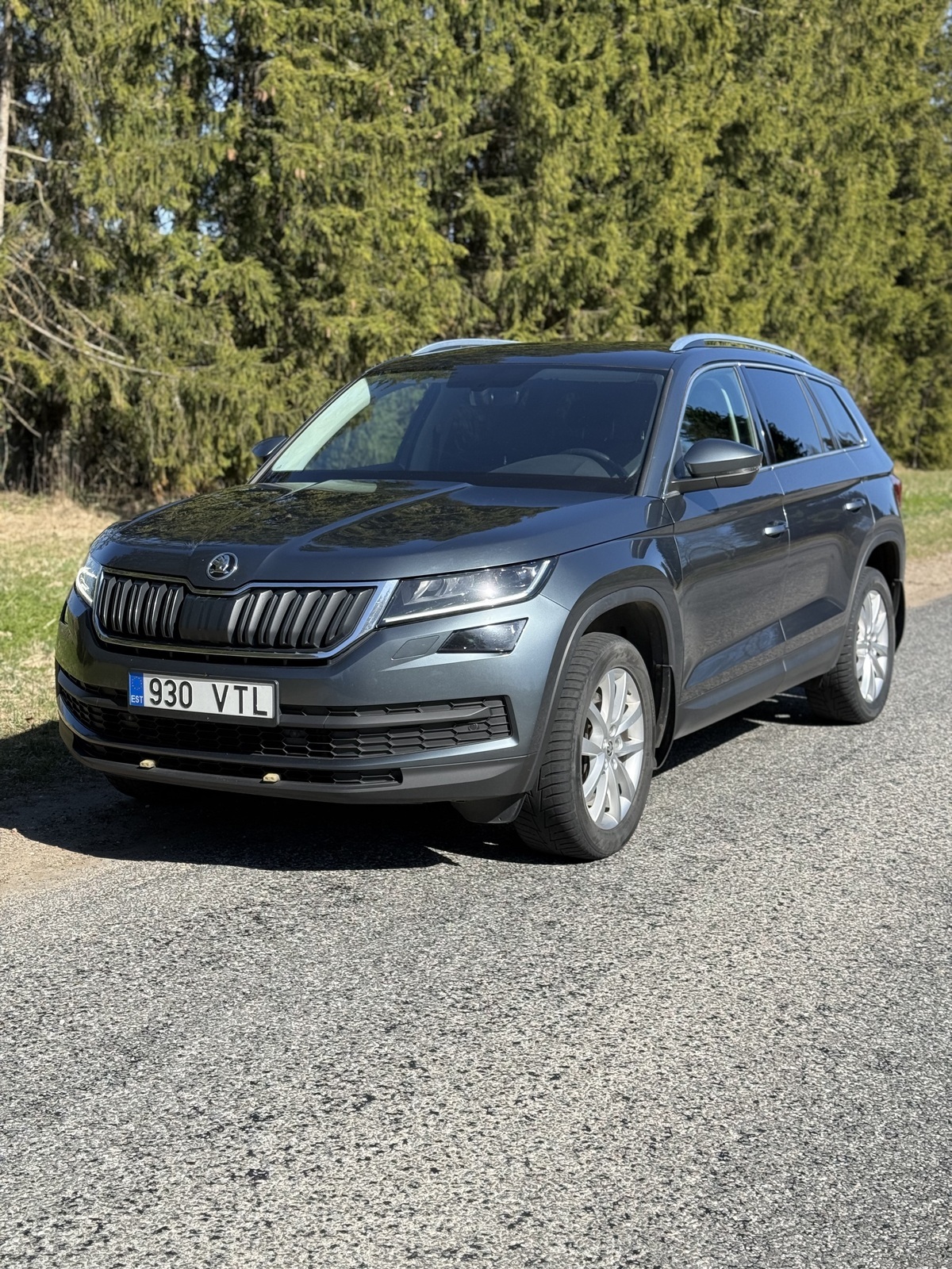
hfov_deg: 30.3
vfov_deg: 39.7
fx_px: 1760
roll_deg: -3.4
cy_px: 634
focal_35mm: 48
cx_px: 476
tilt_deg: -5.9
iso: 64
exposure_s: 1/2762
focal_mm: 6.76
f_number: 1.78
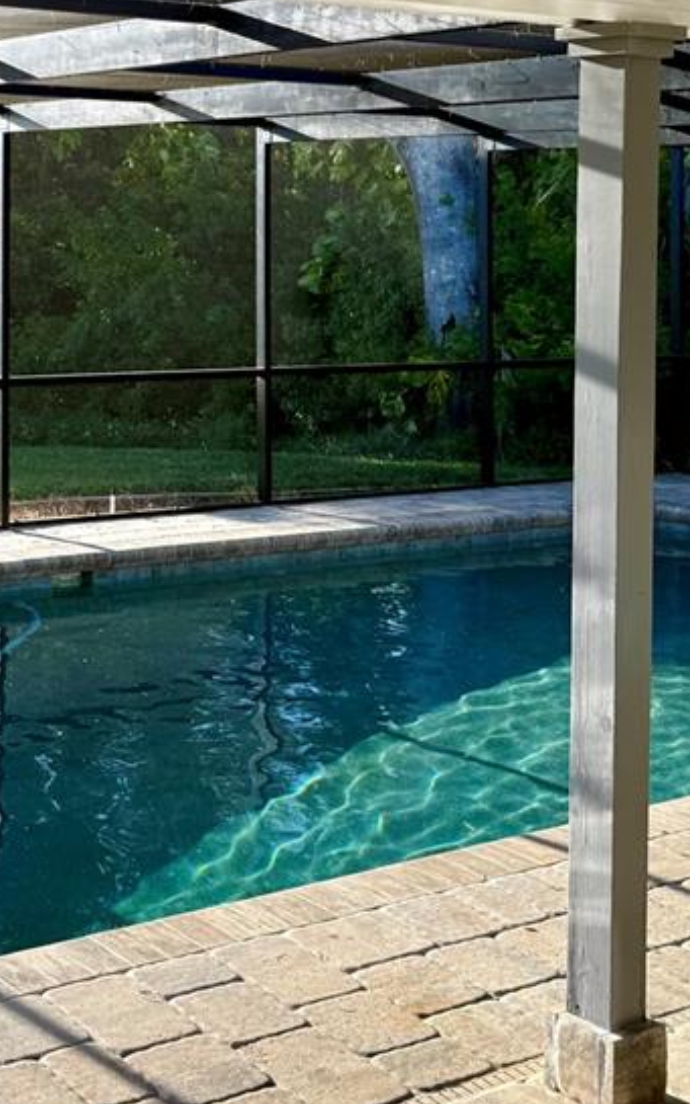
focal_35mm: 56
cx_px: -42
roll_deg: -1.1
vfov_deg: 34.8
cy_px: 178
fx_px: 1684
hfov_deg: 22.1
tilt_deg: +0.8
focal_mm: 6.76
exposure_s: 1/780
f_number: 1.78
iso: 80
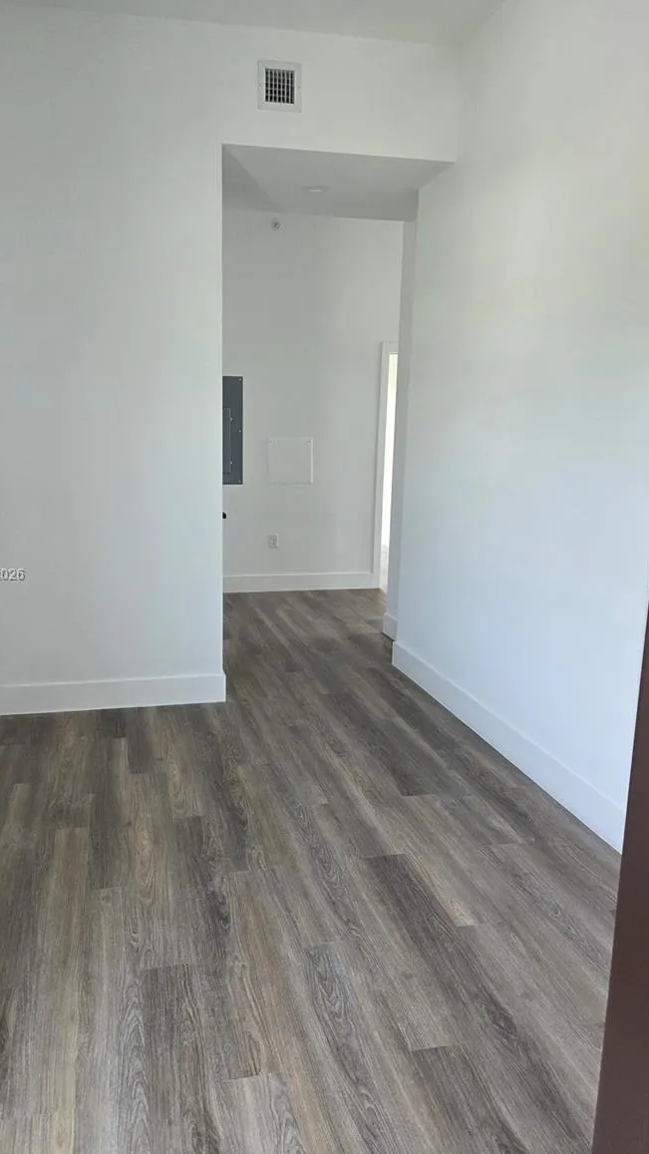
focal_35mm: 26
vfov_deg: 71.9
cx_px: 288
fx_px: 795
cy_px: 576
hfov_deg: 44.3
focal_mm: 5.4
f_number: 1.8
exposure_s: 1/180
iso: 250
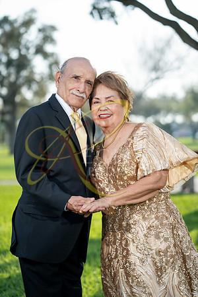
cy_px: 148
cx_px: 99
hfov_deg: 16.1
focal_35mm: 85
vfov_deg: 23.9
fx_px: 701
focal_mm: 85
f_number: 2.8
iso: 200
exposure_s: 1/1600
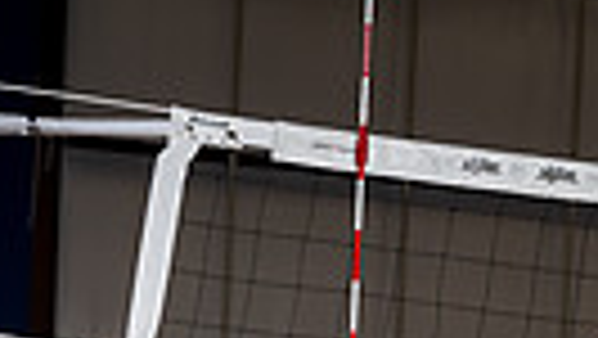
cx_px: 283
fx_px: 2301
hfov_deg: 14.8
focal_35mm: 145
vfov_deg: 7.5
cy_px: 978
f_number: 8
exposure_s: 1/250
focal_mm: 41
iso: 100
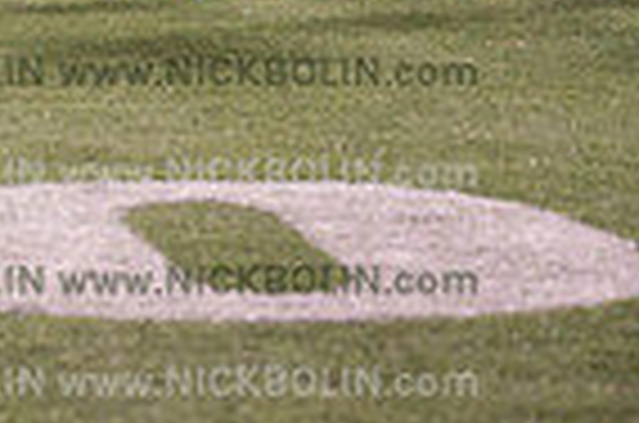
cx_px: -576
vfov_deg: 4.9
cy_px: -243
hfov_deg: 7.3
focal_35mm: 274
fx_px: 4853
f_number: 4
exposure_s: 1/640
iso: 3200
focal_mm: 67
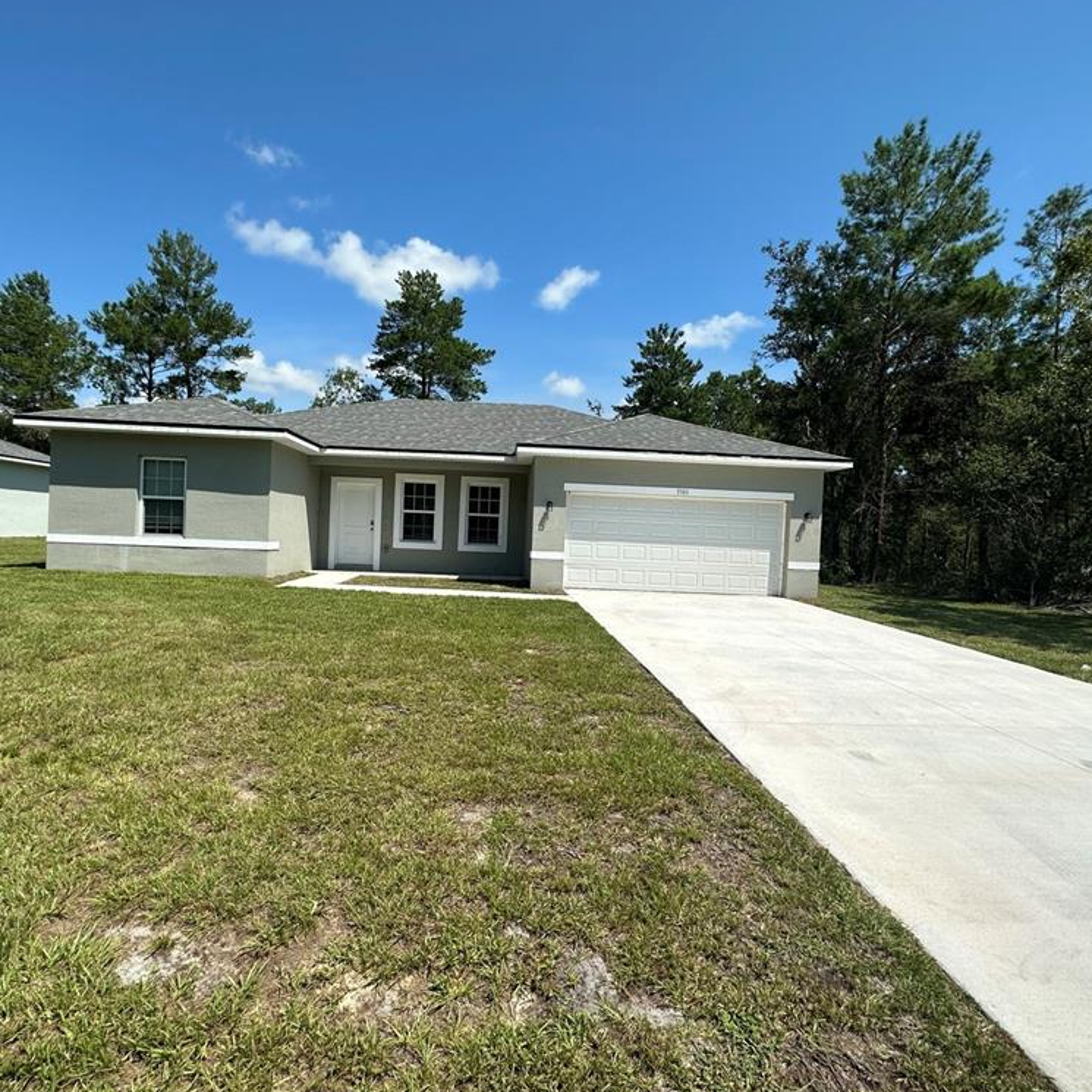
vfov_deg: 84.0
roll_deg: -2.6
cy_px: 545
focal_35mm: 17
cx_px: 517
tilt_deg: -1.5
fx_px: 607
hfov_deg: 83.9
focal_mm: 2.22
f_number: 2.2
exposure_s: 1/3300
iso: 50
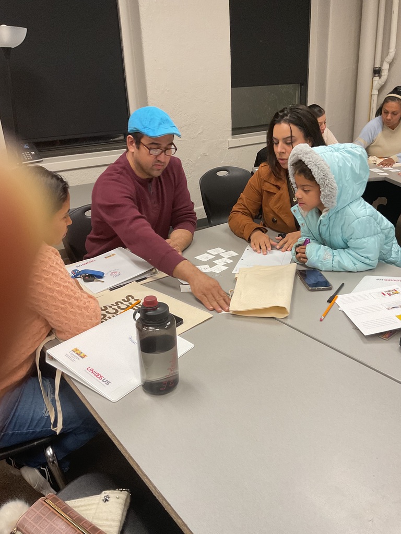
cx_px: 200
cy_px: 267
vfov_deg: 61.7
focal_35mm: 29
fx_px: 448
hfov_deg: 48.2
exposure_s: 1/60
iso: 100
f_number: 1.8
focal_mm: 3
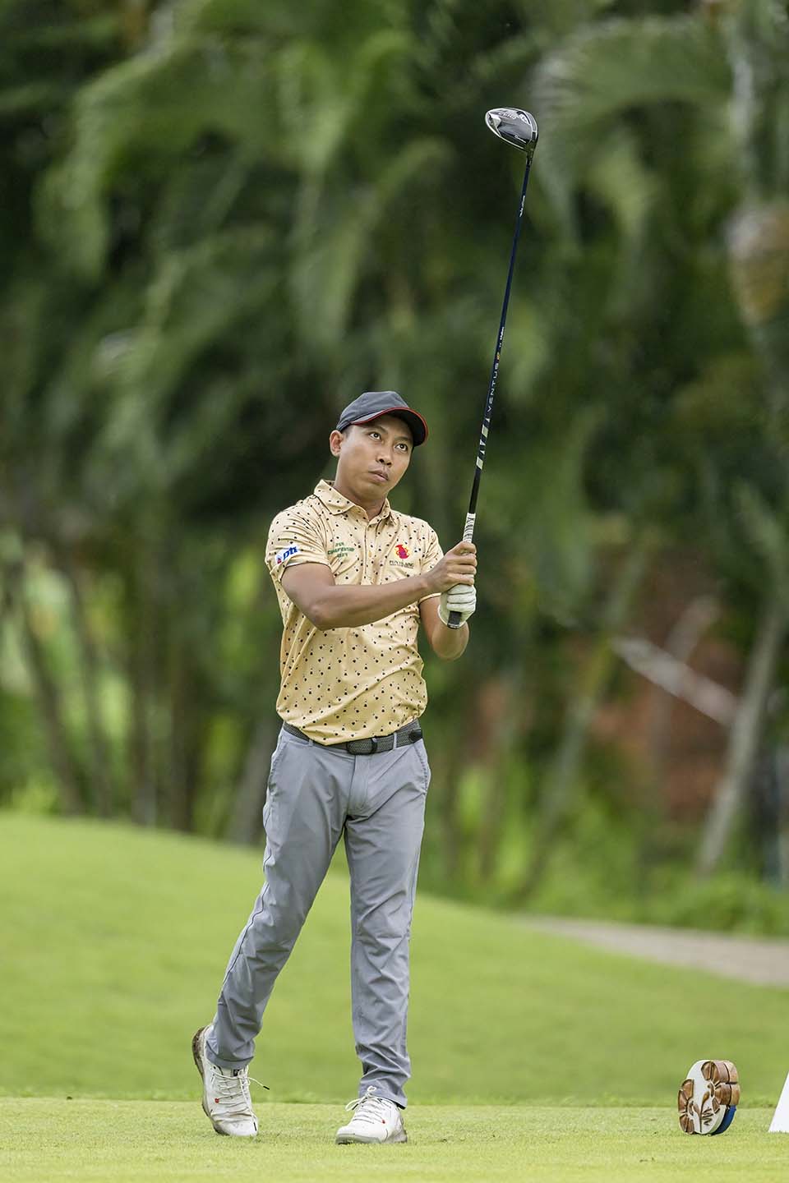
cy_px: 592
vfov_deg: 5.2
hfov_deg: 3.4
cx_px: 394
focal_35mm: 400
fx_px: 13149
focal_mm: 400
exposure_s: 1/6400
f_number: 3.2
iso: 7200
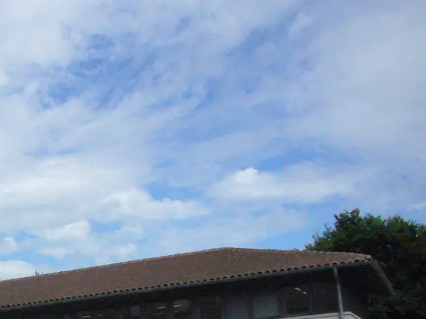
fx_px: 751
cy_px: 286
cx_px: -14
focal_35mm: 61
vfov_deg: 23.4
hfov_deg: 29.3
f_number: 5.6
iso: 400
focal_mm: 4.6
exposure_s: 1/1600
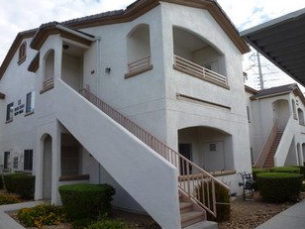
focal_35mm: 27
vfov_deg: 51.3
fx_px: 238
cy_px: 121
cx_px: 135
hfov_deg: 65.1
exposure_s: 1/320
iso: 100
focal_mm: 4.3
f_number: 4
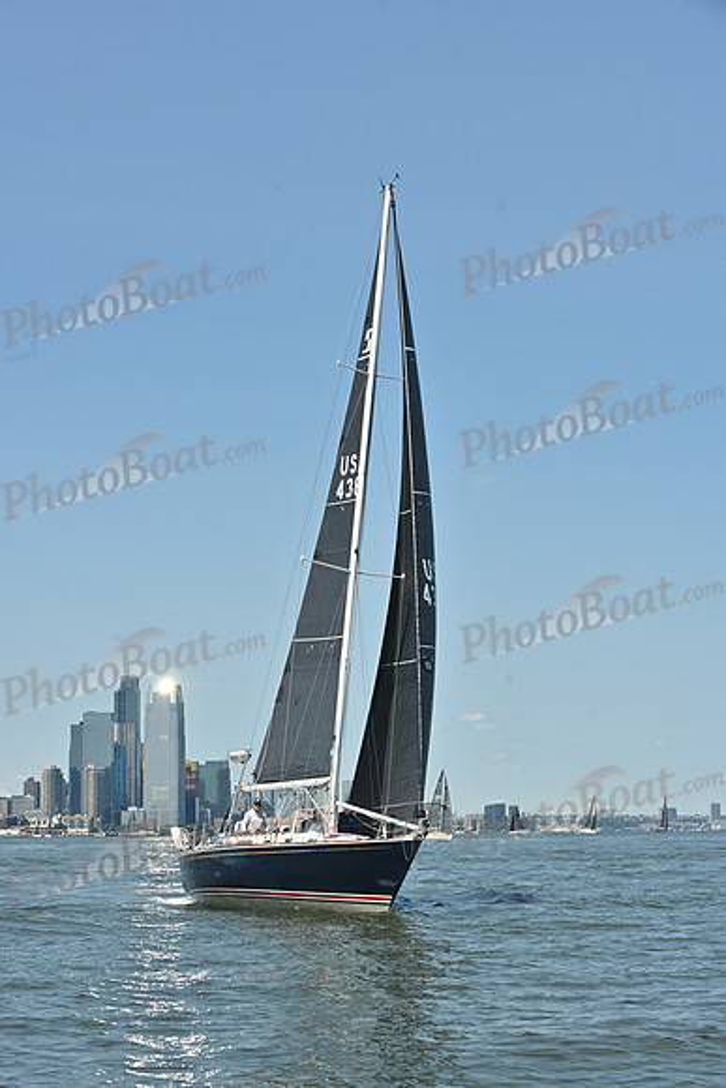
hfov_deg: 19.5
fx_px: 2116
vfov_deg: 28.8
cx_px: 363
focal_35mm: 70
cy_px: 544
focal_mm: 70
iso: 320
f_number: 10
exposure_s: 1/1000
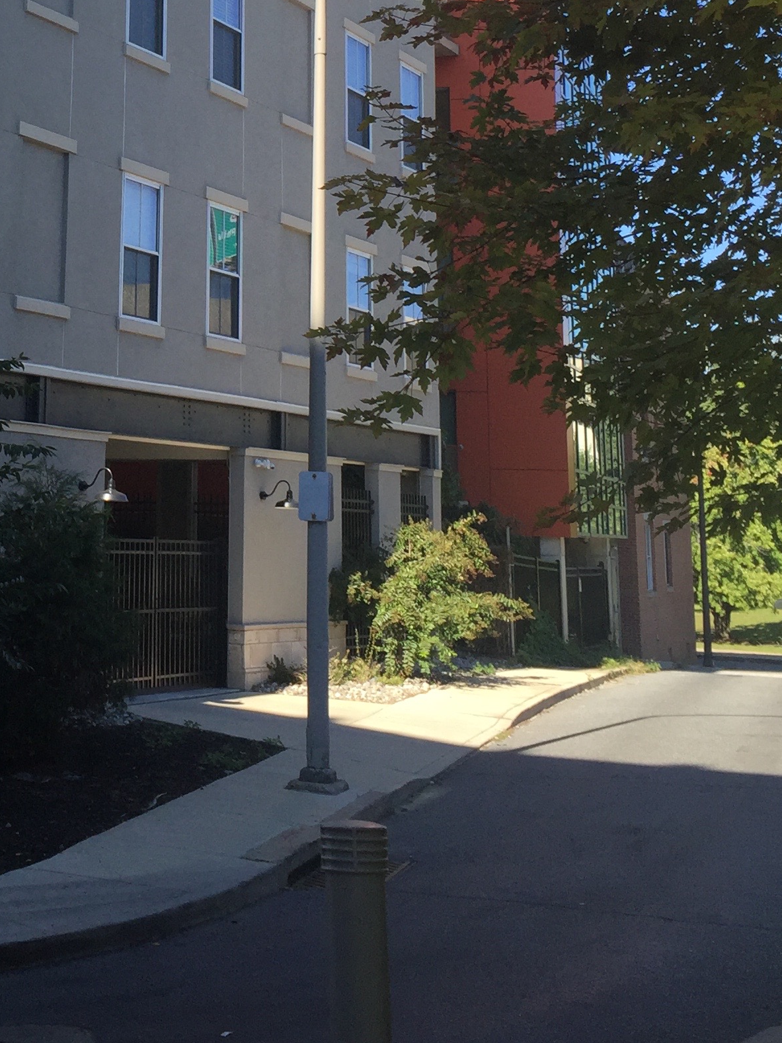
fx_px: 1808
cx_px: 40
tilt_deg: +13.5
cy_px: 112
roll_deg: -1.9
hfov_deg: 23.6
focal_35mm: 60
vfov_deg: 30.8
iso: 32
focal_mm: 4.15
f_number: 2.2
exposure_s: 1/824
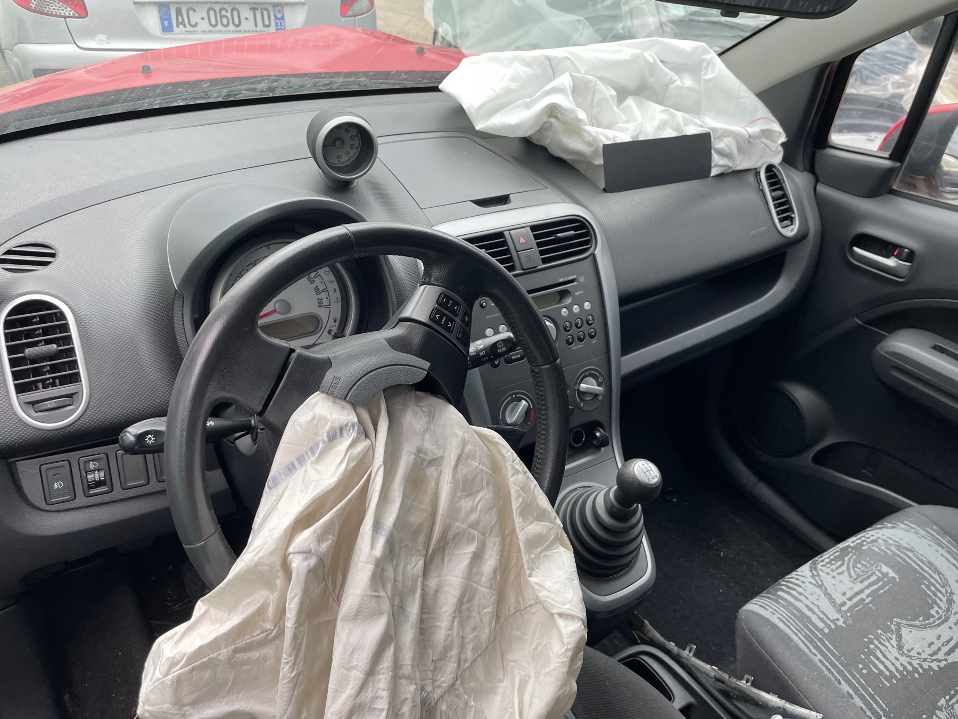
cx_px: 479
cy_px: 360
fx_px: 720
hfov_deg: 67.3
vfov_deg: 53.1
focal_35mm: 26
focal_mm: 4.2
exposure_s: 1/121
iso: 100
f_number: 1.6
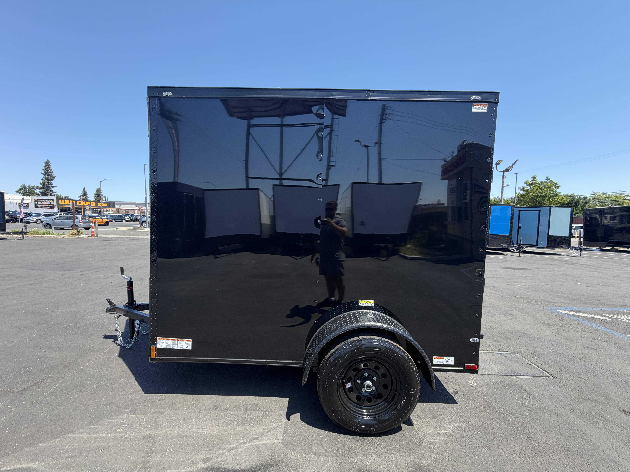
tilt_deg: -4.3
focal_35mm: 14
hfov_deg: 102.1
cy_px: 236
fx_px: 255
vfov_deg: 85.7
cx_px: 315
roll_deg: -1.0
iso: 40
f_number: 2.2
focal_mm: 2.22
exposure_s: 1/518
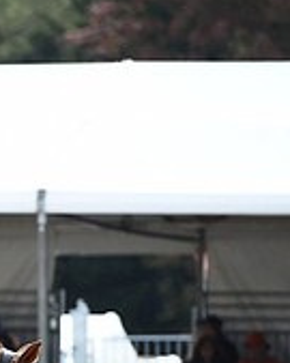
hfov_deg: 2.4
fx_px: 6905
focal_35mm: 643
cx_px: -307
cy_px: 303
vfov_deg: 3.0
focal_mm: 200
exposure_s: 1/1250
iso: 560
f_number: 4.5
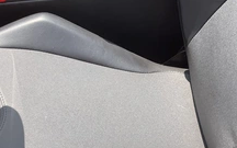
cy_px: 140
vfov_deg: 22.1
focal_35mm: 57
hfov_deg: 35.6
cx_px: 104
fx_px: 368
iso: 25
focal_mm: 3
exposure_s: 1/454
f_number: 1.8
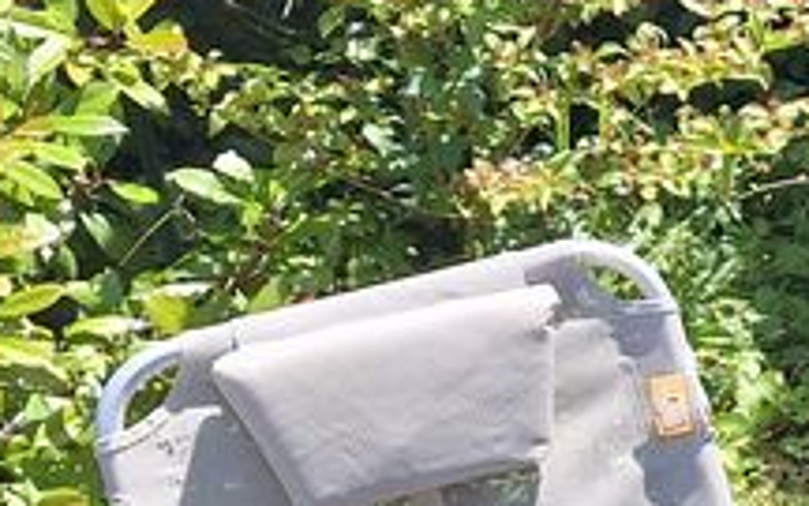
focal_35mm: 113
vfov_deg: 11.6
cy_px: 330
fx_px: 2491
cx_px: 1528
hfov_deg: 15.4
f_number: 1.8
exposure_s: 1/1020
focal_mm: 5.54
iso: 40
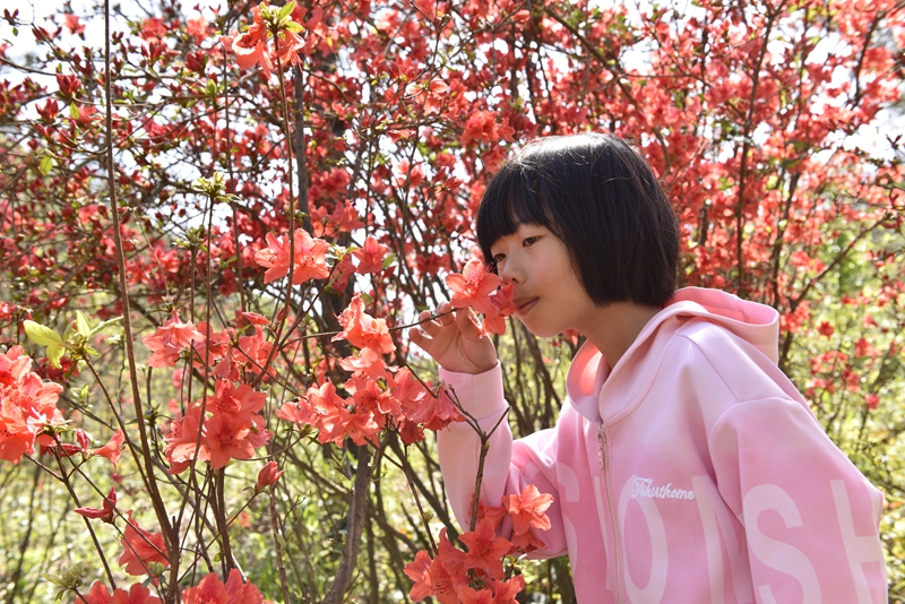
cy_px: 302
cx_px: 452
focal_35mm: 42
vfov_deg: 31.9
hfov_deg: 46.4
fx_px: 1056
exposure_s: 1/100
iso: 110
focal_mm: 42
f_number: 7.1
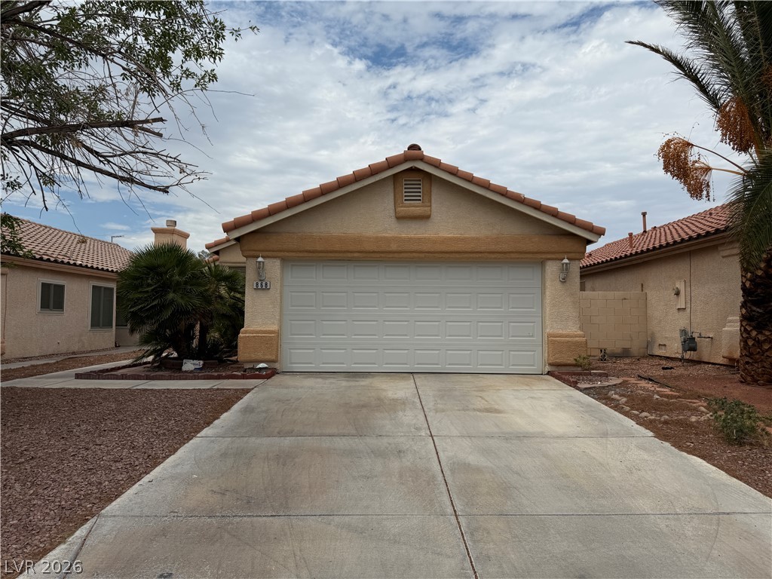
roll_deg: -0.9
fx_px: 535
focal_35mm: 24
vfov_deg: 56.8
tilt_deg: +1.0
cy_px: 290
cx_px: 386
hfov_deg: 71.6
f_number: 1.78
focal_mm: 6.76
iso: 80
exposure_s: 1/9091
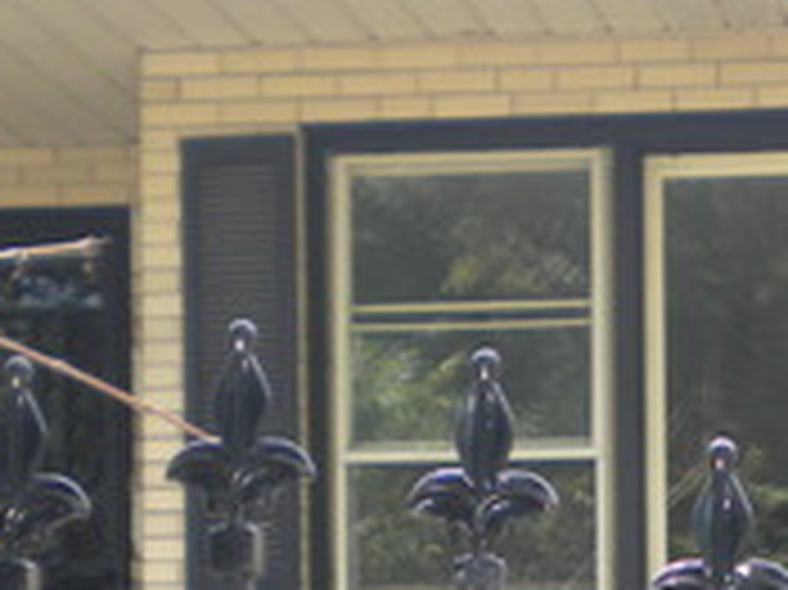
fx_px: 2912
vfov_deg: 11.2
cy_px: 797
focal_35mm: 128
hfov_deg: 15.1
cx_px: 797
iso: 113
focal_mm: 6.3
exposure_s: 1/280
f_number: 3.1
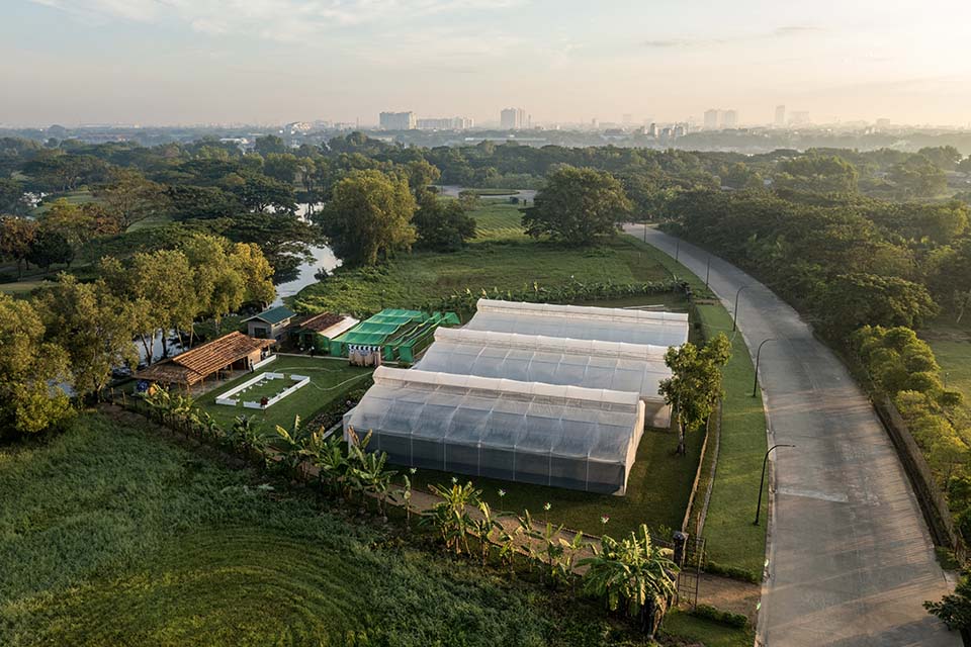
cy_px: 324
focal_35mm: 28
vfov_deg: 46.4
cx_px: 486
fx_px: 755
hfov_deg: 65.5
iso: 200
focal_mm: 10.26
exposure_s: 1/160
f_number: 6.3
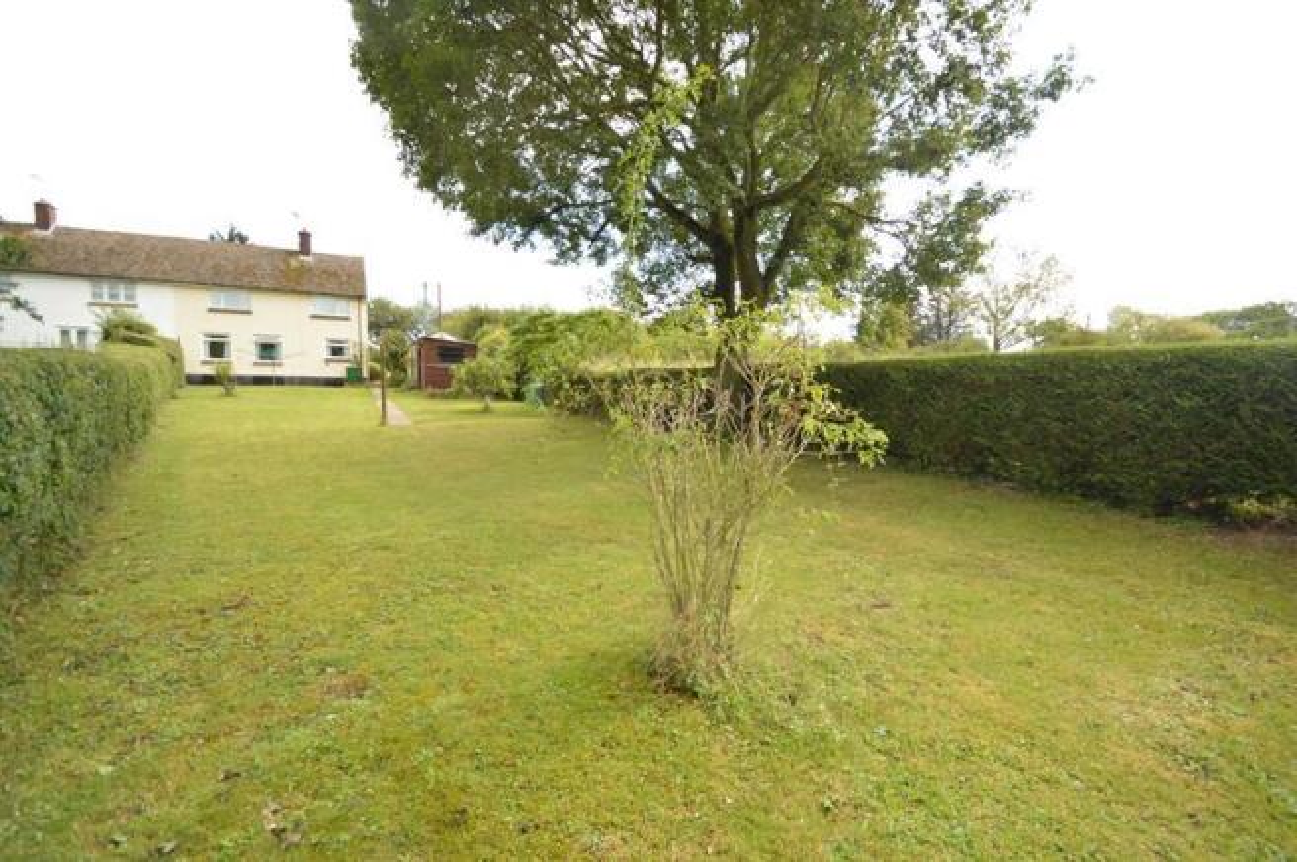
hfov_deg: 100.4
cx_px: 648
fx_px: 540
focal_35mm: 15
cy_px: 431
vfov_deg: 77.2
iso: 100
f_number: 4
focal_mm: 10
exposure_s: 1/200
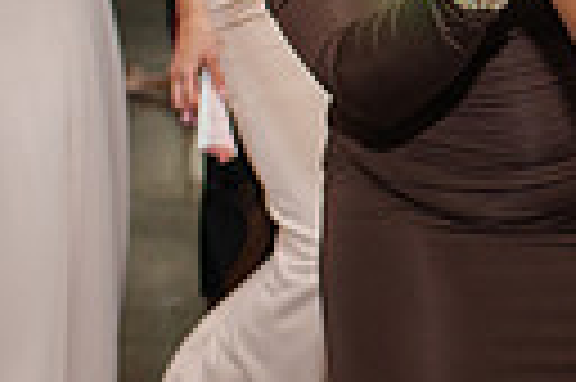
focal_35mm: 159
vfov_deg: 8.6
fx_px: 2541
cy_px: 49
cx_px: 783
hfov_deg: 12.5
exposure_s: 1/200
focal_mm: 35
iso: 800
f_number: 3.2
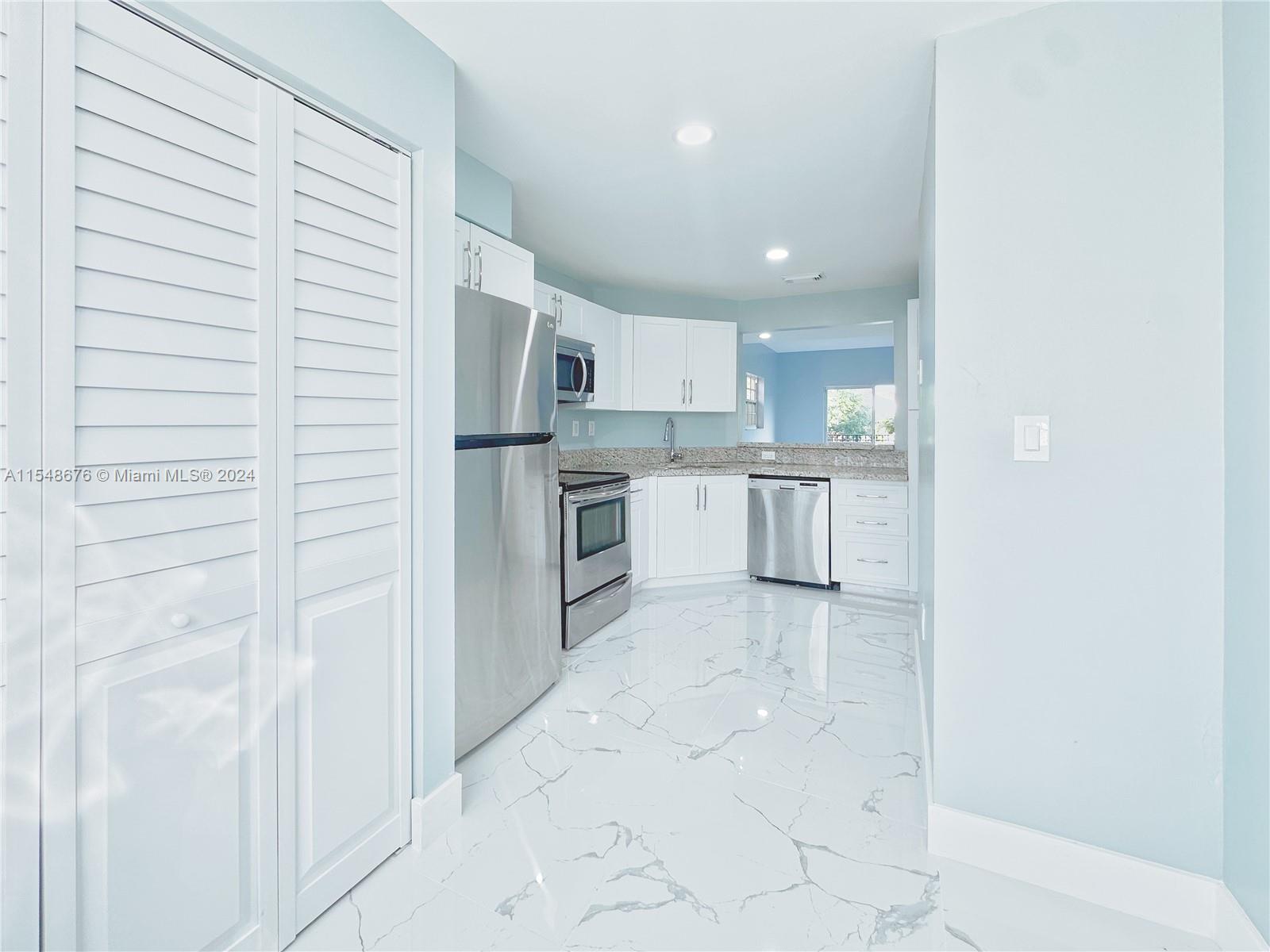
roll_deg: +1.4
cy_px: 476
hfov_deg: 102.1
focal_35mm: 14
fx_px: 514
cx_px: 635
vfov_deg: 85.7
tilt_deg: -2.8
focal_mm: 2.22
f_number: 2.2
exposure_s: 1/120
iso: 64
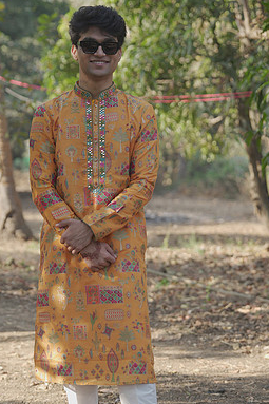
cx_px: 114
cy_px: 244
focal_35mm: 100
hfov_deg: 13.7
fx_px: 1122
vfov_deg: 20.4
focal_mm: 66
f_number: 2.8
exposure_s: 1/400
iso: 320
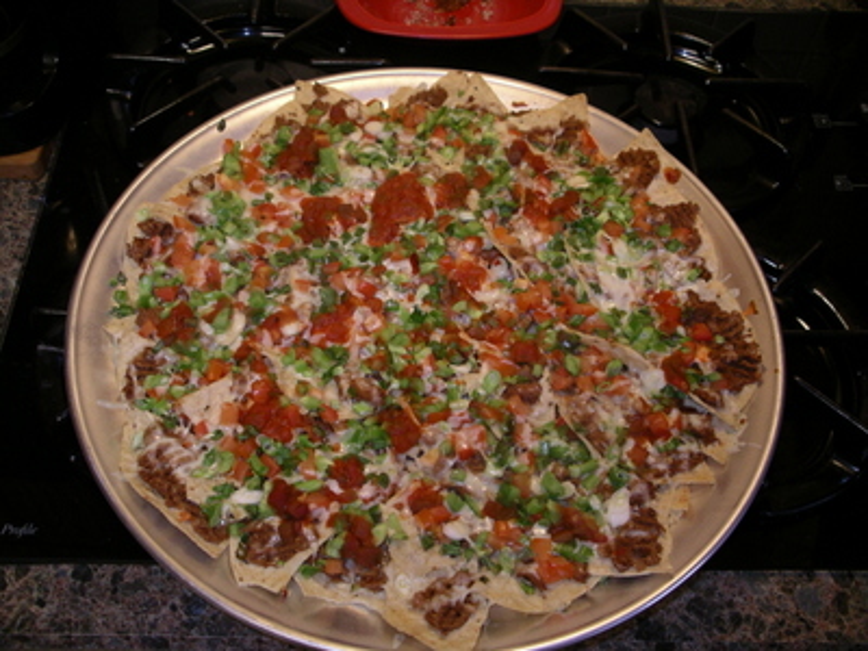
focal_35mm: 37
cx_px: 434
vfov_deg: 38.7
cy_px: 326
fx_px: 928
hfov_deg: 50.1
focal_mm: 7.8
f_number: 2.8
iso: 200
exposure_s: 1/40
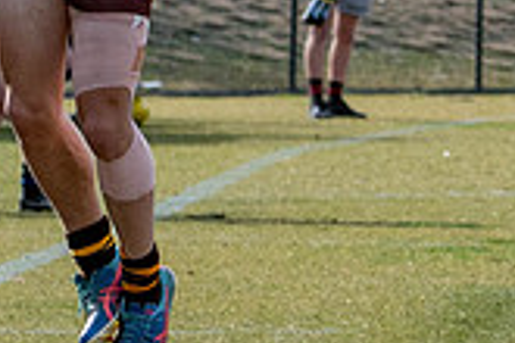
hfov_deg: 1.9
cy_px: -78
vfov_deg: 1.3
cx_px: 97
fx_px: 15520
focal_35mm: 1085
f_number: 3.5
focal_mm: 86
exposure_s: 1/1600
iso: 250
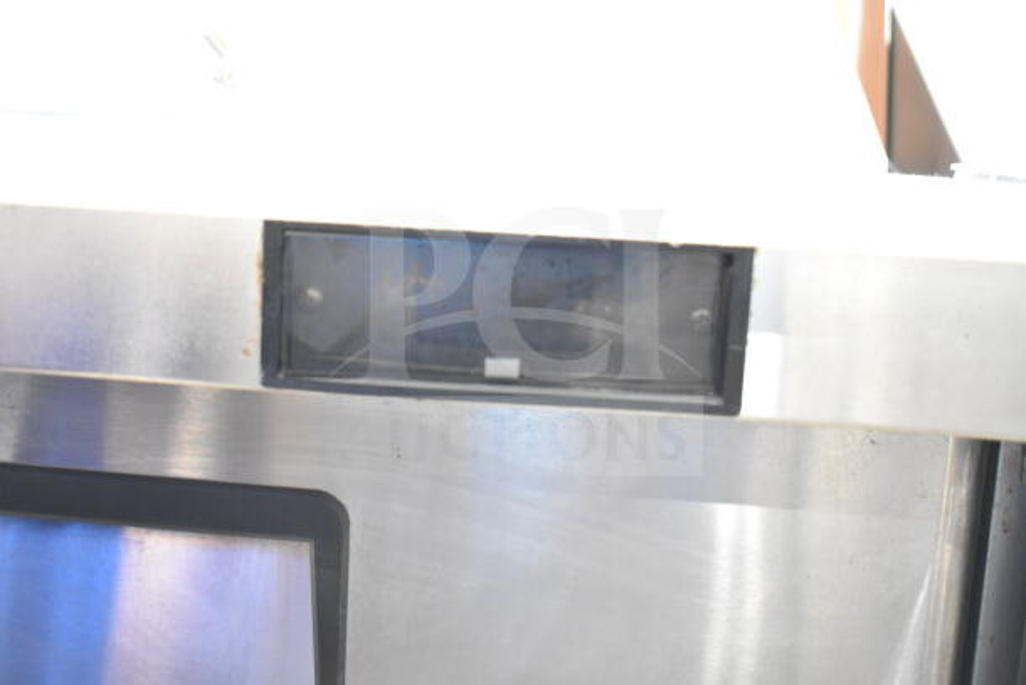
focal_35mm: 45
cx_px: 513
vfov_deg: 29.9
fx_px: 1283
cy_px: 342
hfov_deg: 43.6
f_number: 4.2
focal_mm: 30
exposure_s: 1/50
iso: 2800
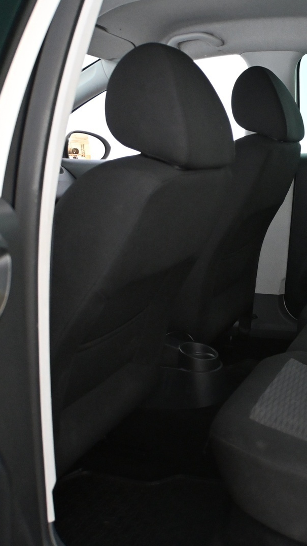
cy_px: 272
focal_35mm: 72
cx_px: 363
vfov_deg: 29.3
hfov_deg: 16.1
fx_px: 1045
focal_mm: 30.5
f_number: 4.8
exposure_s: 1/60
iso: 4000
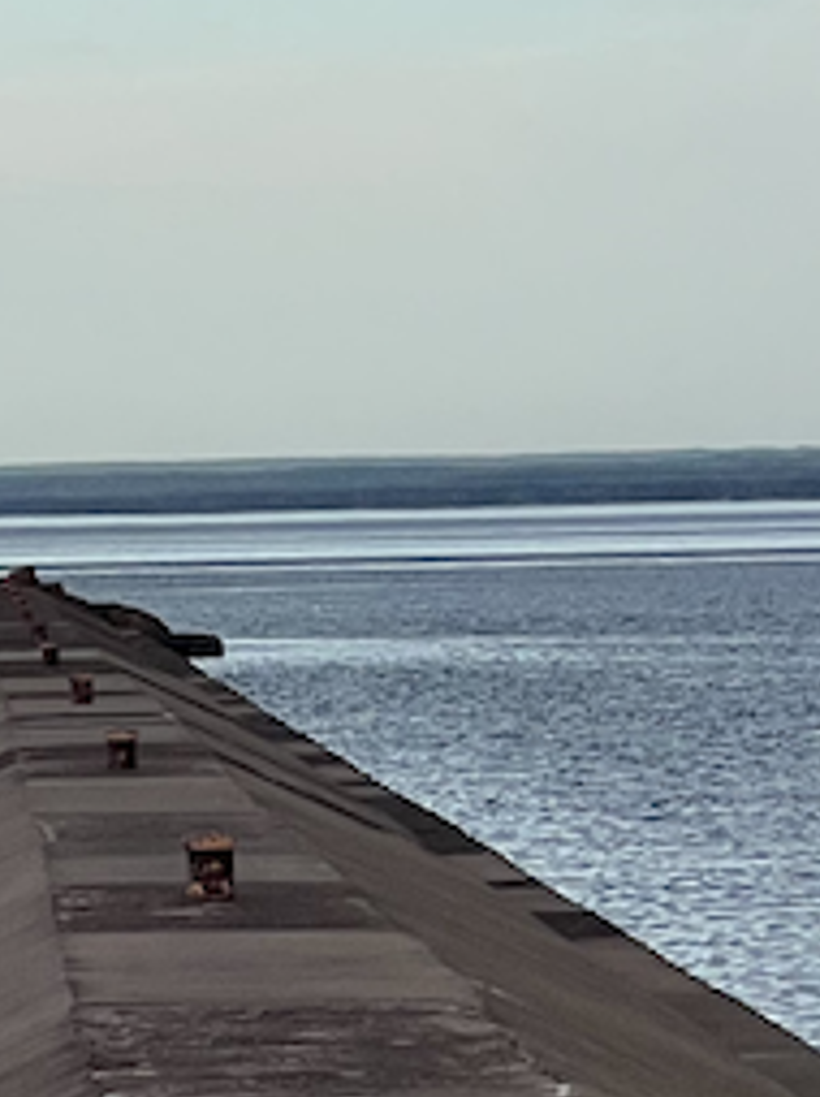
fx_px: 11611
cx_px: -814
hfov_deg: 4.0
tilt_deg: -3.7
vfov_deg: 5.4
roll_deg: +0.9
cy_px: 1576
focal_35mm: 367
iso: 32
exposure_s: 1/681
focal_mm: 9
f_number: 2.8
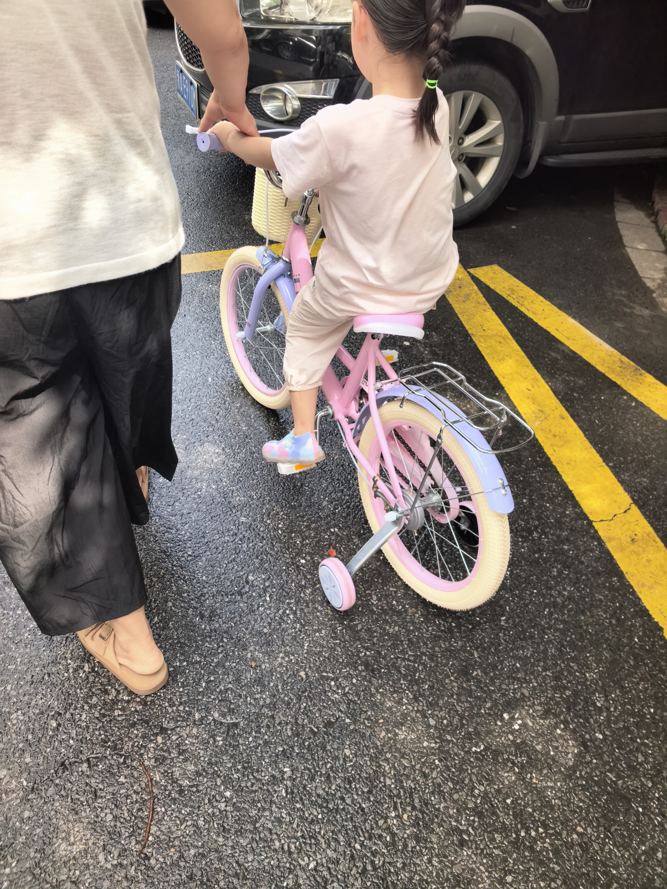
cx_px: 334
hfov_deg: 56.8
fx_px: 617
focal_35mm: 24
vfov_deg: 71.6
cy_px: 444
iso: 100
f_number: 2
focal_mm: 5.75
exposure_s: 1/1616
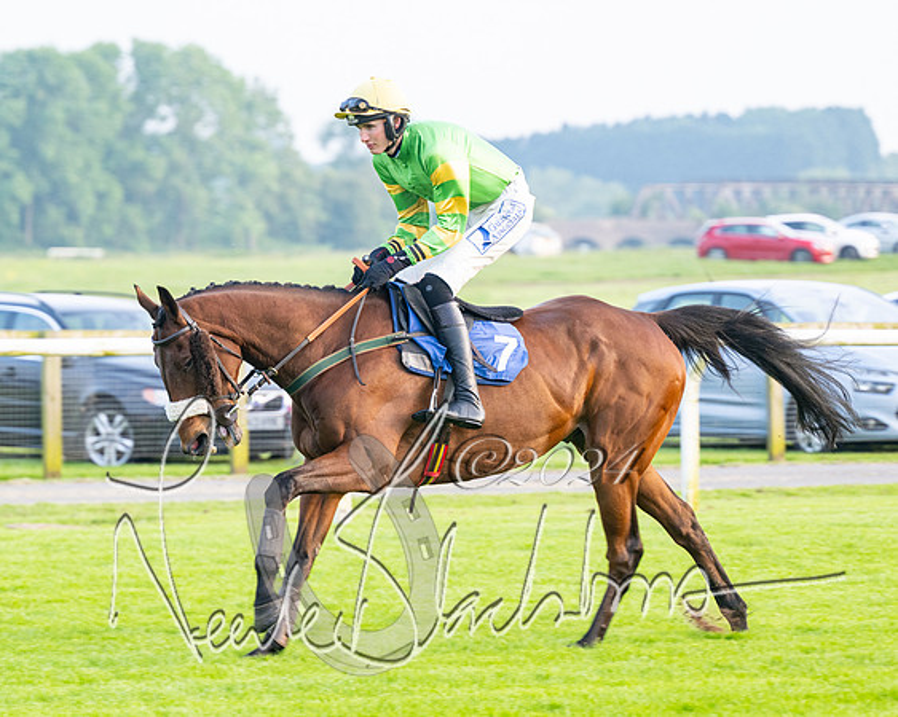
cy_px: 367
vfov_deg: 6.3
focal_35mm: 244
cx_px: 404
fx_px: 6480
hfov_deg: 7.9
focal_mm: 160
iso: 400
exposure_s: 1/500
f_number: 4
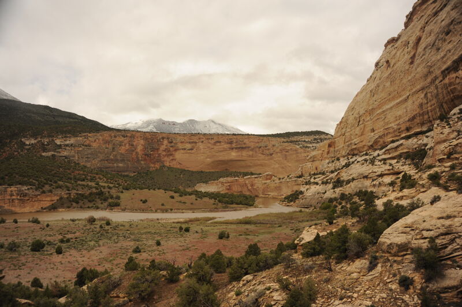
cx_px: 231
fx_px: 397
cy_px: 154
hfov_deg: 60.3
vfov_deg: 42.3
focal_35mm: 31
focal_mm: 31
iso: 200
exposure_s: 1/1250
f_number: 6.3
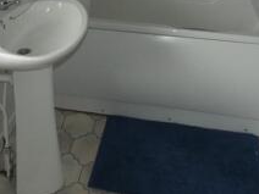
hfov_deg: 34.4
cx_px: 71
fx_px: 412
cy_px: -70
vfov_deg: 23.0
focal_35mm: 55
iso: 80
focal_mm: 3.6
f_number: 2.8
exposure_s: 1/100
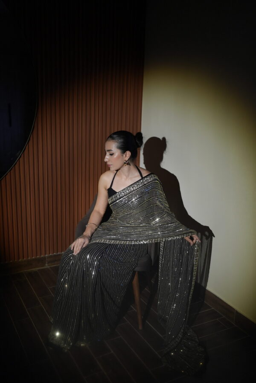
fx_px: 373
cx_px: 128
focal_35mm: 35
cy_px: 192
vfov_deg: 54.4
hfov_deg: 37.9
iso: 800
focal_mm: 35
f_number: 1.4
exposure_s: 1/100
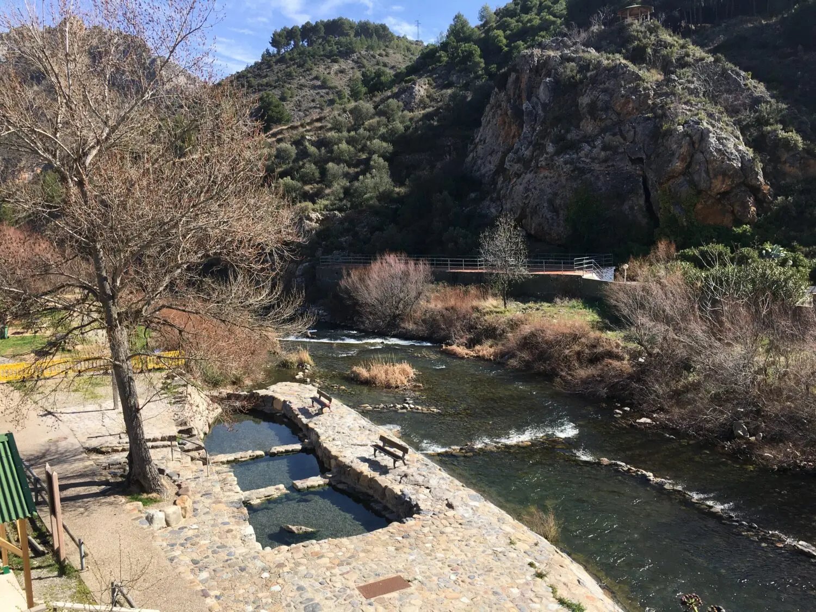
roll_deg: +1.5
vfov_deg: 48.2
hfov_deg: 61.7
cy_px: 306
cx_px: 408
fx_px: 684
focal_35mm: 29
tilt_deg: -6.6
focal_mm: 4.15
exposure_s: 1/801
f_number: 2.2
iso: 25
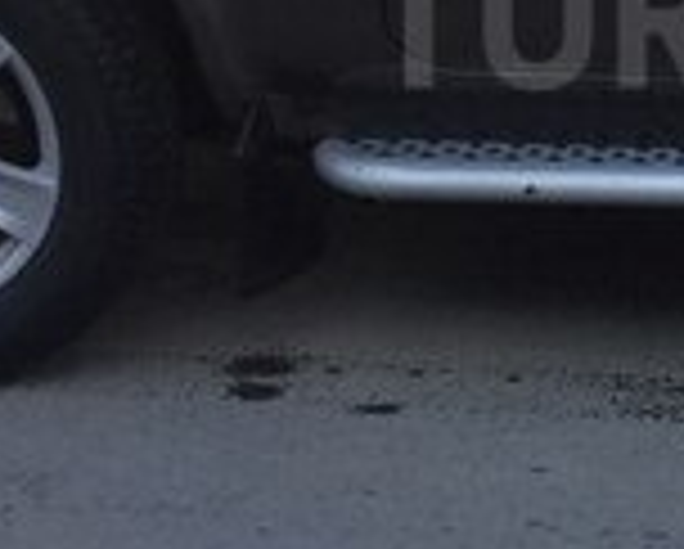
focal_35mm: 123
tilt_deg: -11.0
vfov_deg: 12.4
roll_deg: -2.6
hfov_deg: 15.1
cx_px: 828
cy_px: 20
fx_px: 2493
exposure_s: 1/964
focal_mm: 4.15
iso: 32
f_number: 2.2
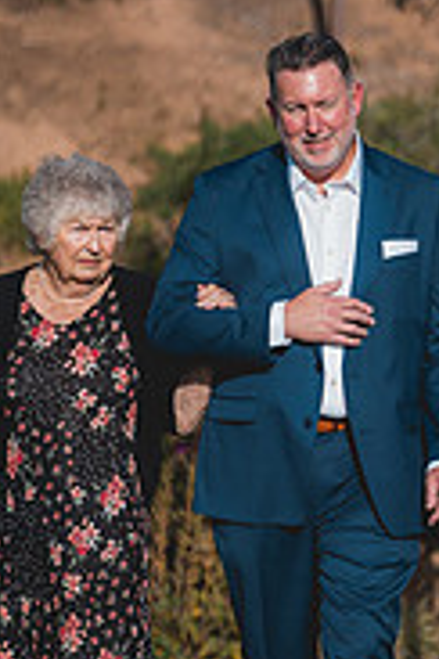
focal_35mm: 461
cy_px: 400
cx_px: 273
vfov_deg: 4.5
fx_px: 8432
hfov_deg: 3.0
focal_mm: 187
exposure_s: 1/8000
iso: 320
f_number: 2.8
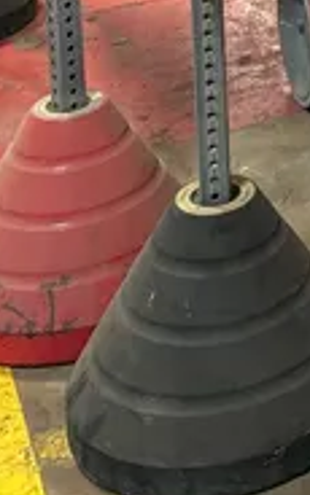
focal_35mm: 110
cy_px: -375
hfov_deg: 10.9
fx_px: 1487
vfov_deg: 16.2
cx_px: 604
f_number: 1.5
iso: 200
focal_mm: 5.7
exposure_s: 1/60
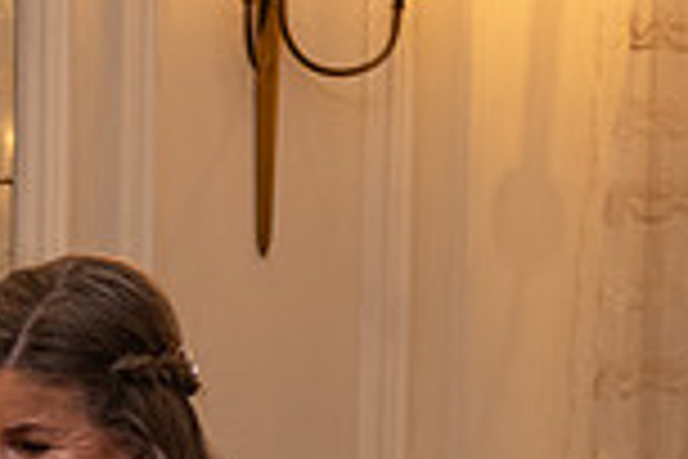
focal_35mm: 220
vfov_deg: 6.1
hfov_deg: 9.1
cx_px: -391
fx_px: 4204
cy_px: 781
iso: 800
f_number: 3.5
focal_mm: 58
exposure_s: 1/160
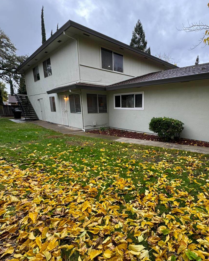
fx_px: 147
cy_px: 142
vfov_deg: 83.1
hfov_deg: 69.4
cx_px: 134
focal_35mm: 19
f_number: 2.2
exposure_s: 1/99
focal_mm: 2.22
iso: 50
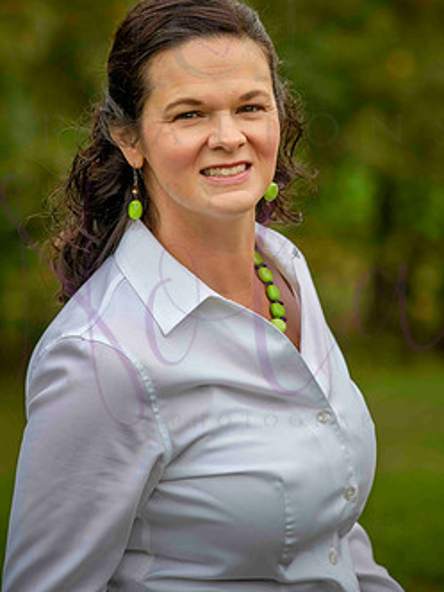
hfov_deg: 7.9
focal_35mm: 189
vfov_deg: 10.5
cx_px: 218
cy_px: 193
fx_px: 3232
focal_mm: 145
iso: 1000
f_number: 5.6
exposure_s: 1/800
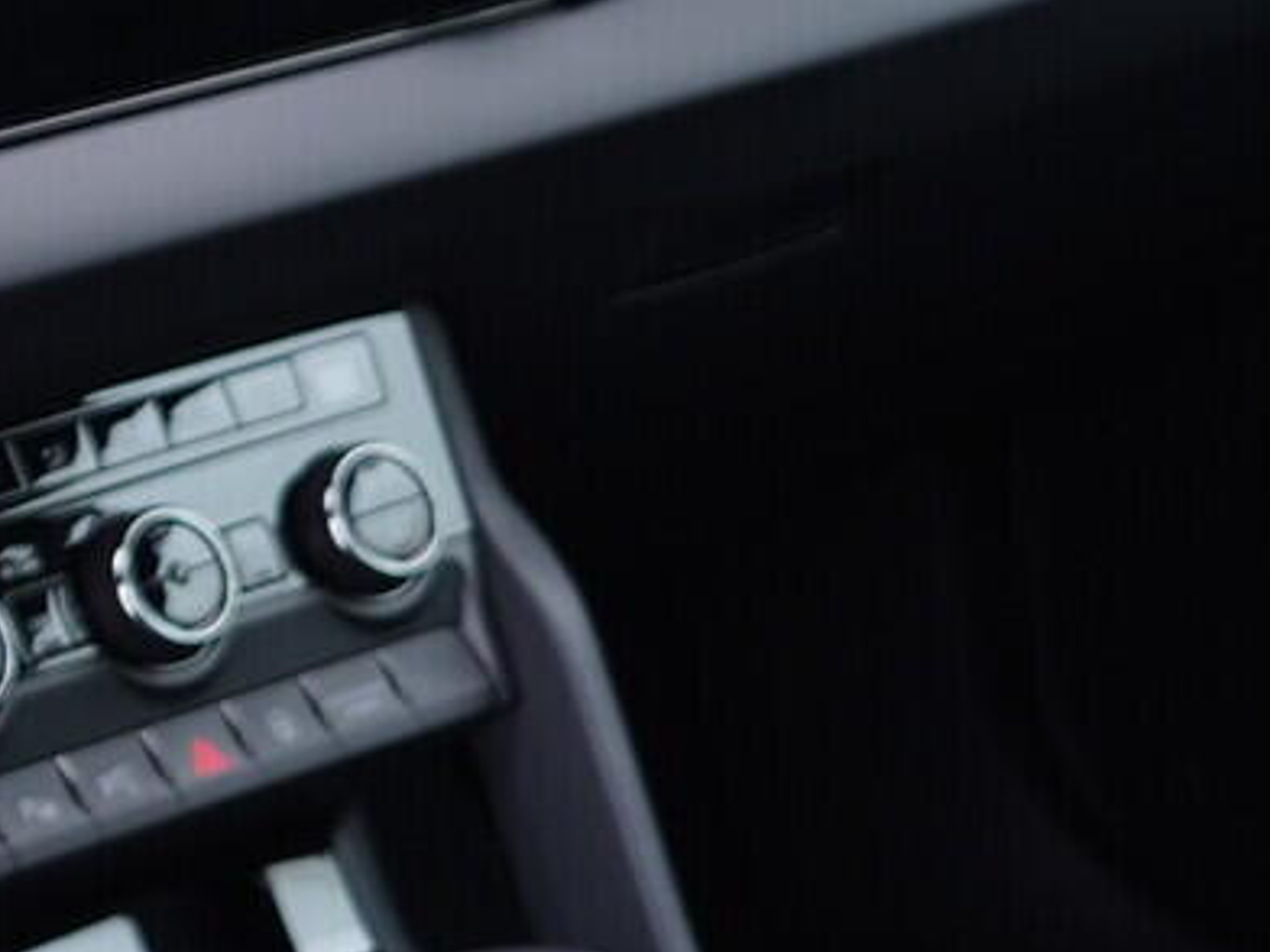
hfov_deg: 14.1
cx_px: -868
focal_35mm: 127
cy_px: 337
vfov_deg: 11.7
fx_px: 4659
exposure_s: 1/40
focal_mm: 24
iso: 250
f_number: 2.8
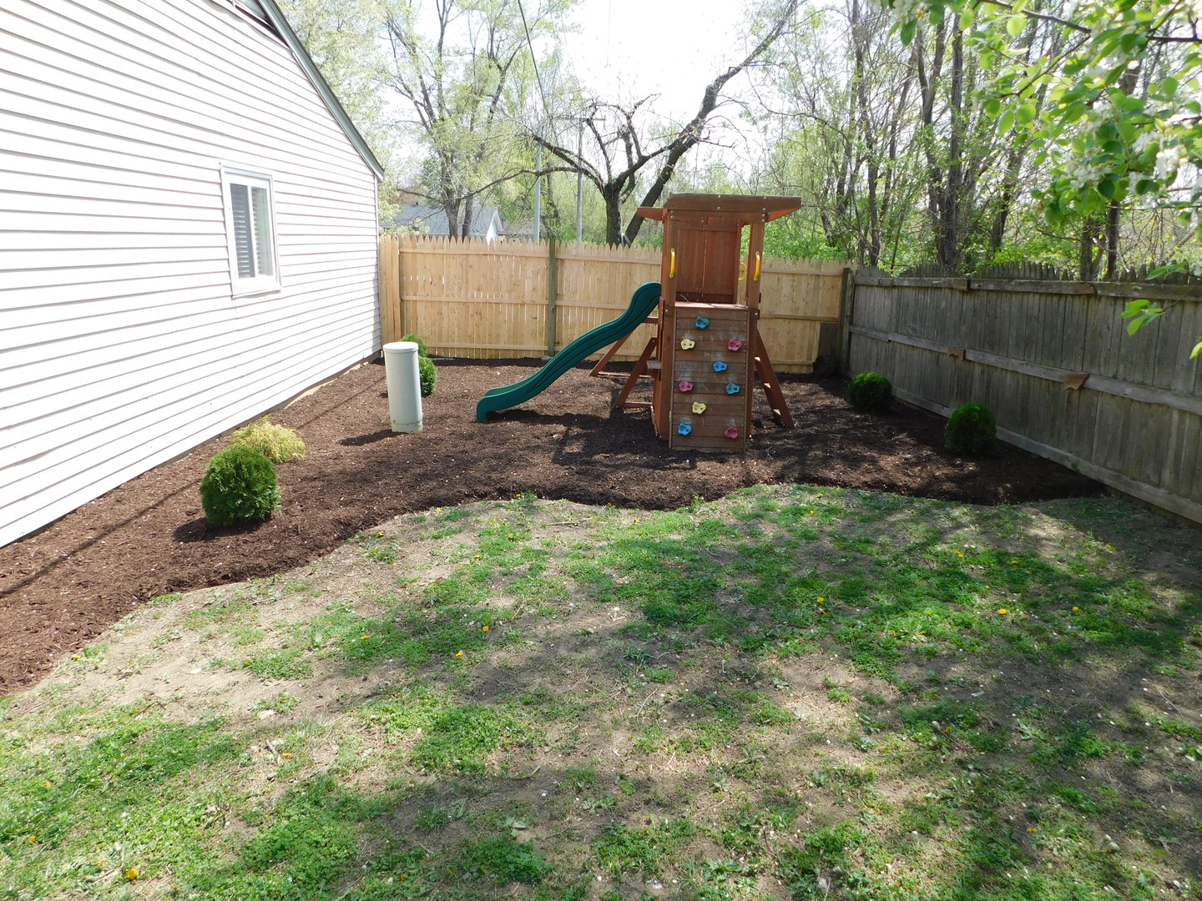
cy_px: 450
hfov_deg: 73.9
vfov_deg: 58.9
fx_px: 799
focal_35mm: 23
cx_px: 601
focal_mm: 4
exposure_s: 1/640
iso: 125
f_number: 3
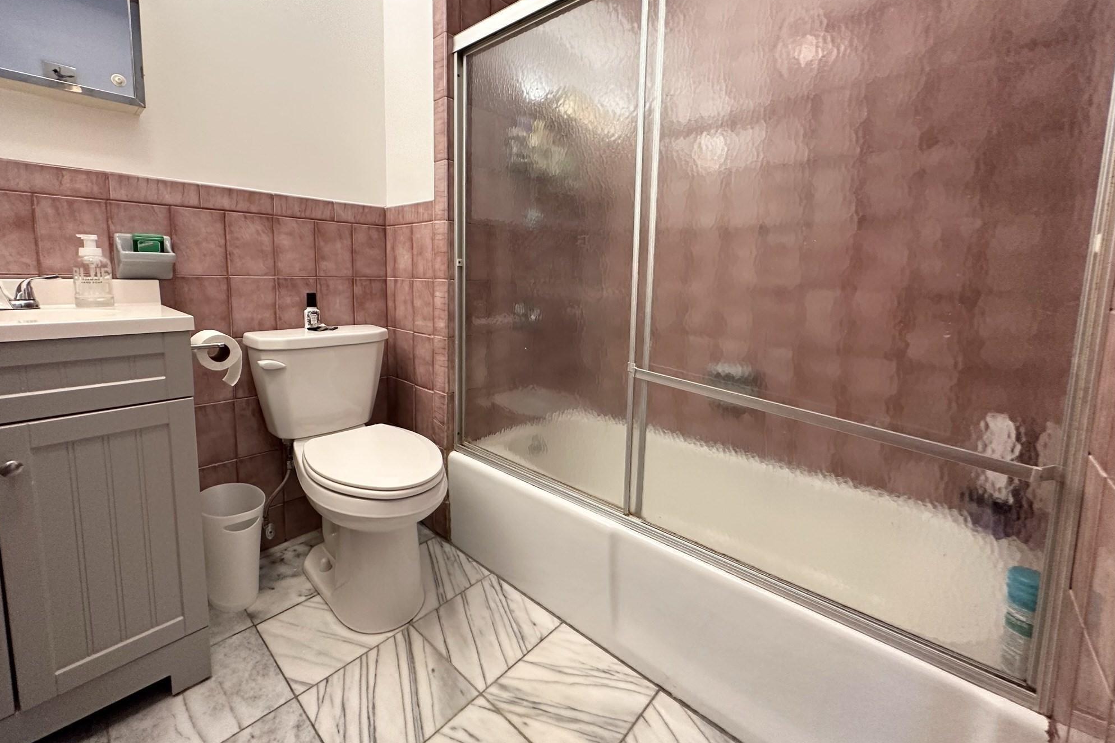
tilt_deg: -7.1
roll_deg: -1.5
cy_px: 324
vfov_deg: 77.0
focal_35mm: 15
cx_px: 543
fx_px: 465
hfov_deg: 100.4
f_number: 2.2
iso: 320
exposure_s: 1/60
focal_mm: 2.22
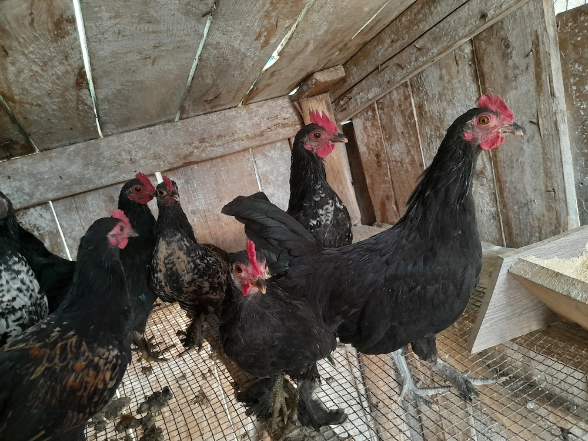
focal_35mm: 26
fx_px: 442
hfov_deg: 67.3
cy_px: 220
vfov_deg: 53.1
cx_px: 294
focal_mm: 3.98
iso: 250
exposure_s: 1/50
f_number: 1.8
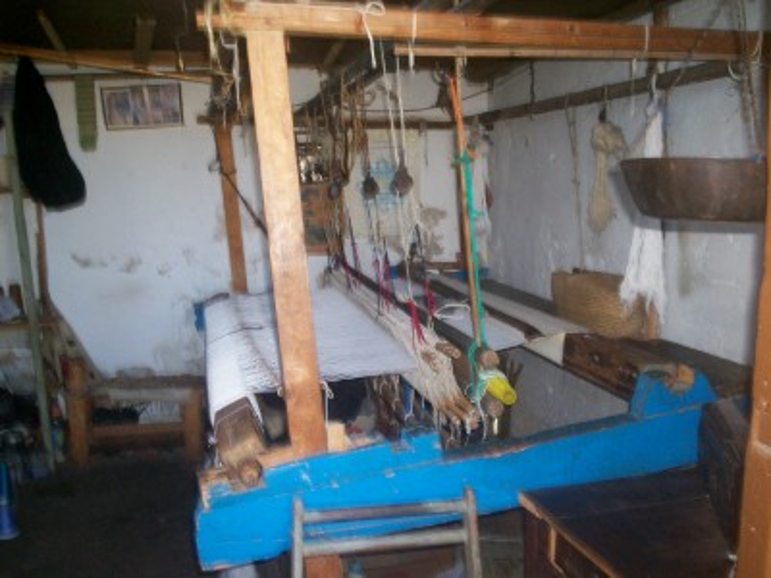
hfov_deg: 51.4
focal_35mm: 36
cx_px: 386
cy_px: 289
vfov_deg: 39.7
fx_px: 802
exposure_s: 1/64
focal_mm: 5.9
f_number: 4.5
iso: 140
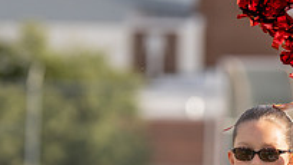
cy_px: 278
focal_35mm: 515
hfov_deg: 4.2
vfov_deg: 2.4
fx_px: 4003
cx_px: 216
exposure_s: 1/3200
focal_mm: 142
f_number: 2.8
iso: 250
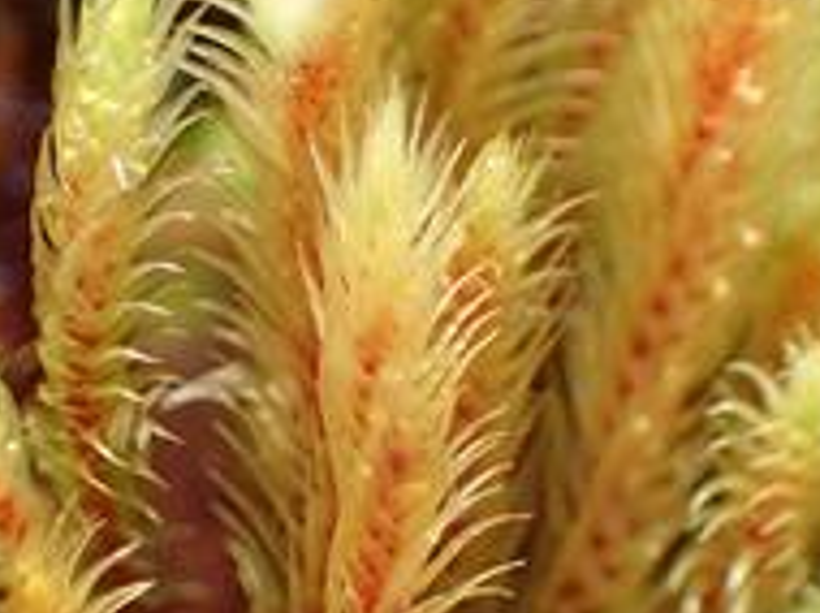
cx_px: 324
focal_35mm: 118
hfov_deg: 16.7
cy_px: 518
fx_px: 2792
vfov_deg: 12.5
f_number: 2.6
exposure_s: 1/125
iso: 400
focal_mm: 6.42
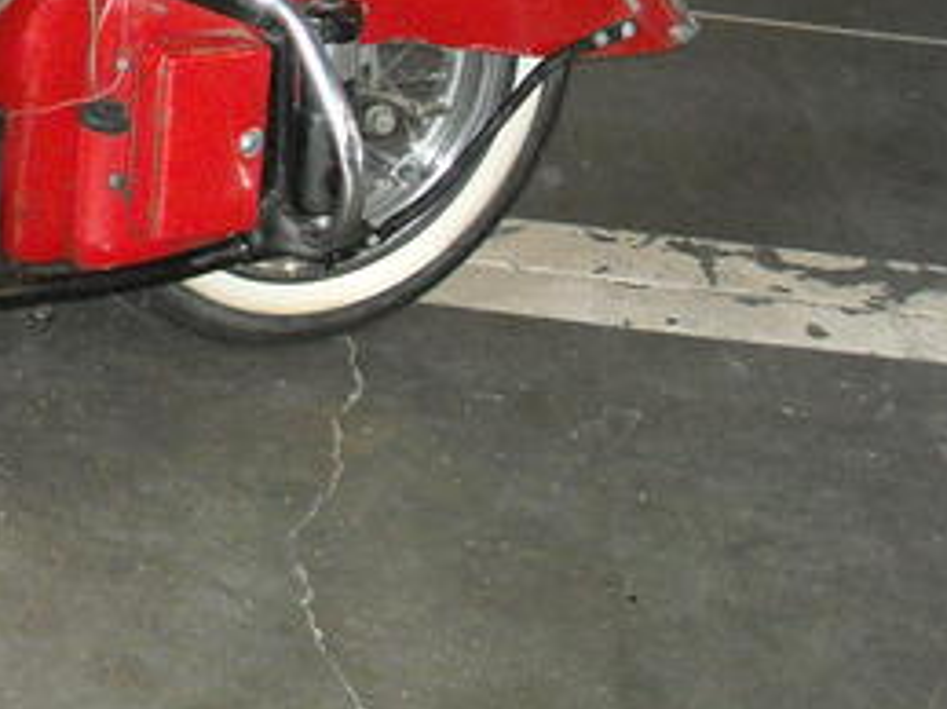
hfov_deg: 16.6
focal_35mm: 108
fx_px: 2953
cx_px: -475
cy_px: 0
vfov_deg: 13.5
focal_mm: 5.7
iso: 496
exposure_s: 1/60
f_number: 2.8
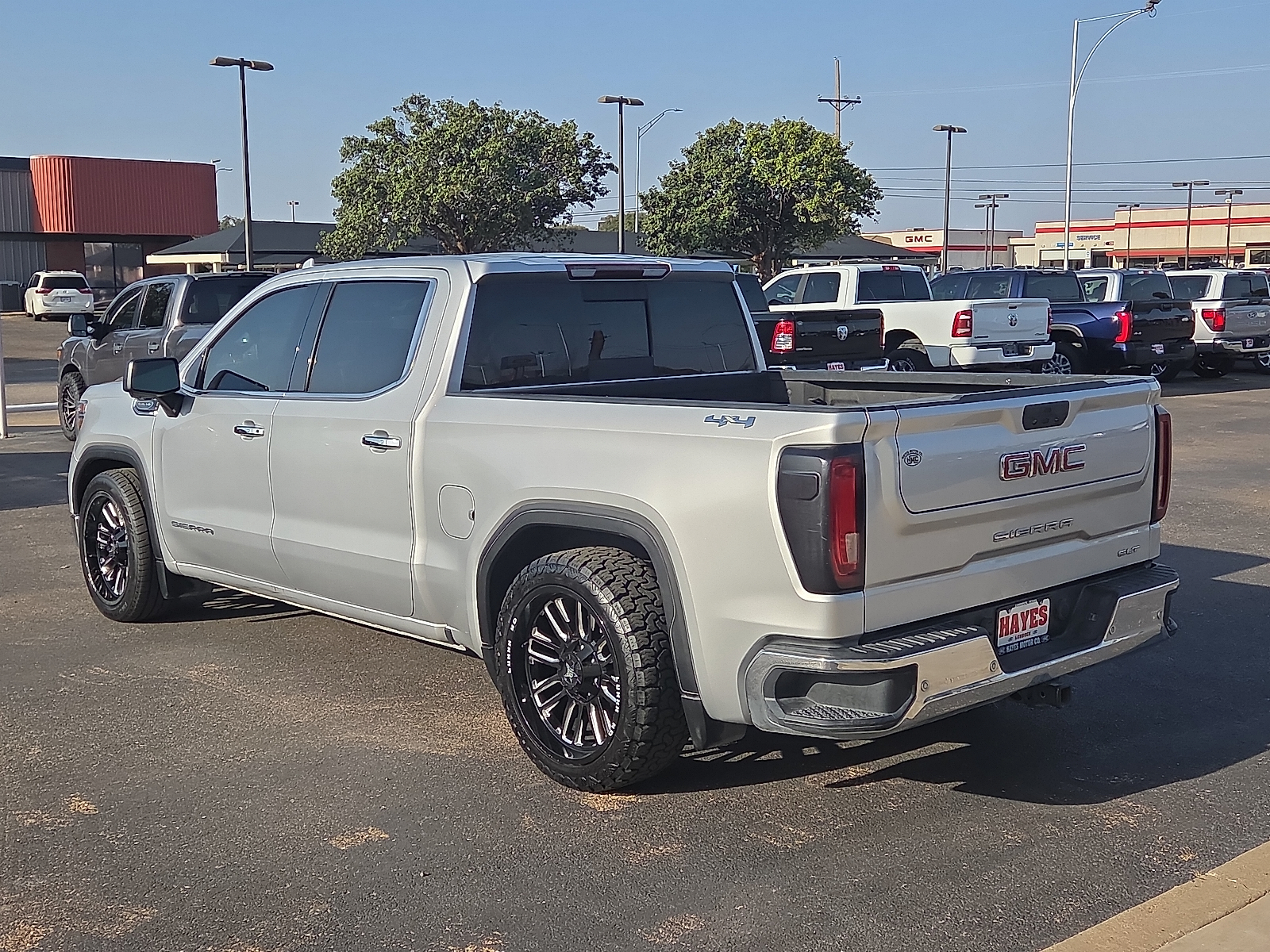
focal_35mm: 39
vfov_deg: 36.8
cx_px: 635
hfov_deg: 47.9
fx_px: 1431
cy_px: 476
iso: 25
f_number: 1.8
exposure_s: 1/2500
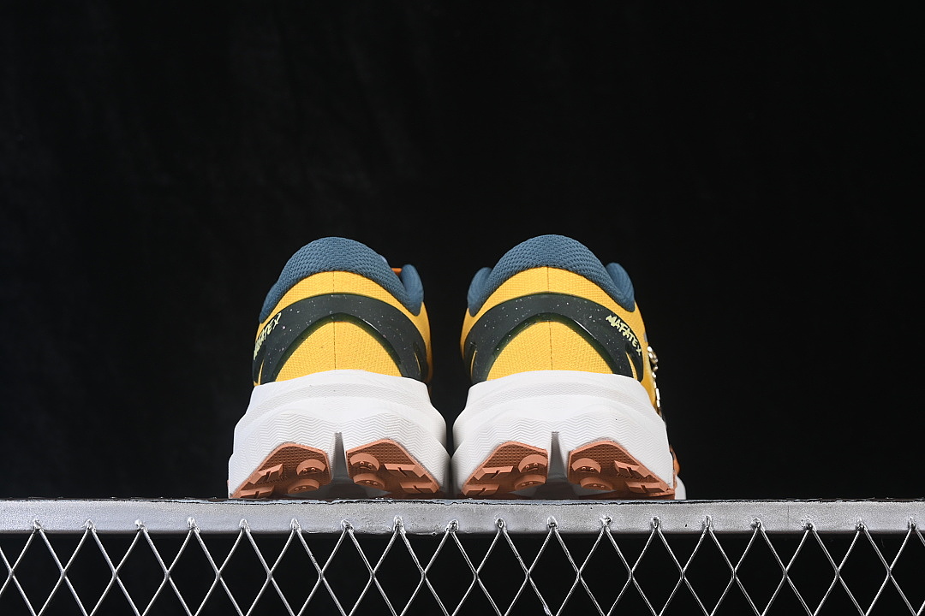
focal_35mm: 75
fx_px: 1927
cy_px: 308
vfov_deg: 18.2
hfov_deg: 27.0
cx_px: 462
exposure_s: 1/80
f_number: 8
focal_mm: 50
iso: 160
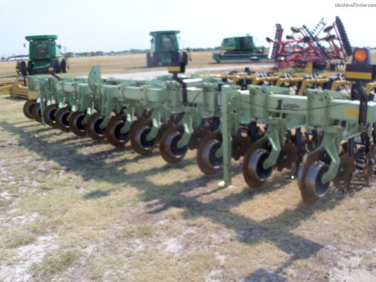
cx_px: 188
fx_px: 380
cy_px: 141
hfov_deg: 52.6
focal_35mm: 35
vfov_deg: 40.7
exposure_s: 1/800
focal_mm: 6.3
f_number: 3
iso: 80
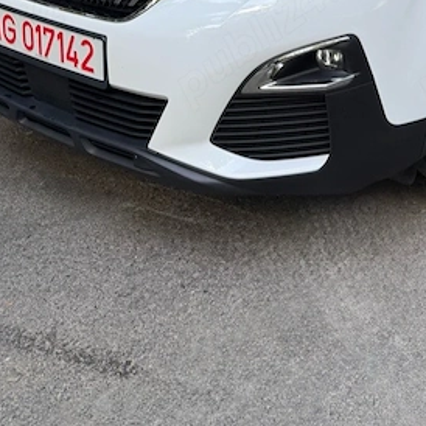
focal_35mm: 62
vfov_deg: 23.3
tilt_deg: -11.0
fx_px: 863
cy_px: -180
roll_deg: -0.6
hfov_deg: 27.2
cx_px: 339
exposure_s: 1/125
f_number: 1.78
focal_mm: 6.76
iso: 64
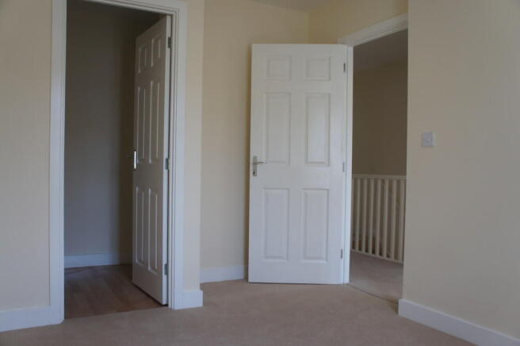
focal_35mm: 30
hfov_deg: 62.0
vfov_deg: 43.5
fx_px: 433
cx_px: 260
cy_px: 173
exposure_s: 1/100
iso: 400
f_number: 5
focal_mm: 20
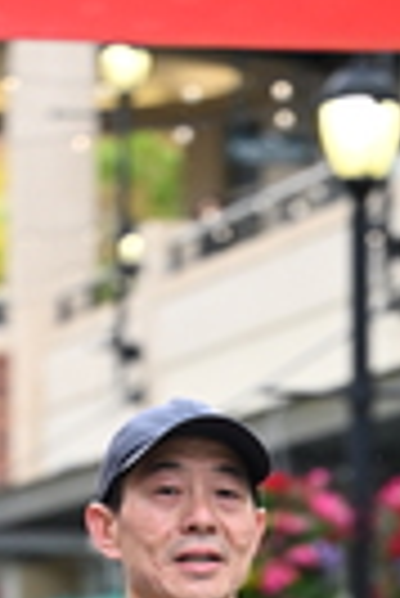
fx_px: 5286
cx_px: 290
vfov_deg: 6.3
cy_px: 1048
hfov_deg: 4.3
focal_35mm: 318
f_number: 2.8
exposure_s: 1/1600
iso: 1250
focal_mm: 77
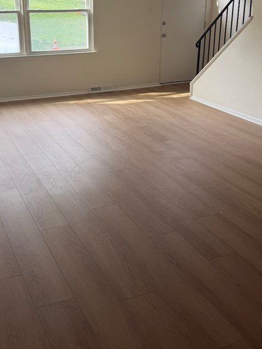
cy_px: 114
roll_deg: +1.6
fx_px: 434
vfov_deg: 43.2
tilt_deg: -16.4
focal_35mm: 43
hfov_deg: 33.4
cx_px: 100
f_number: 1.78
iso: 80
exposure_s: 1/138
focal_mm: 6.76
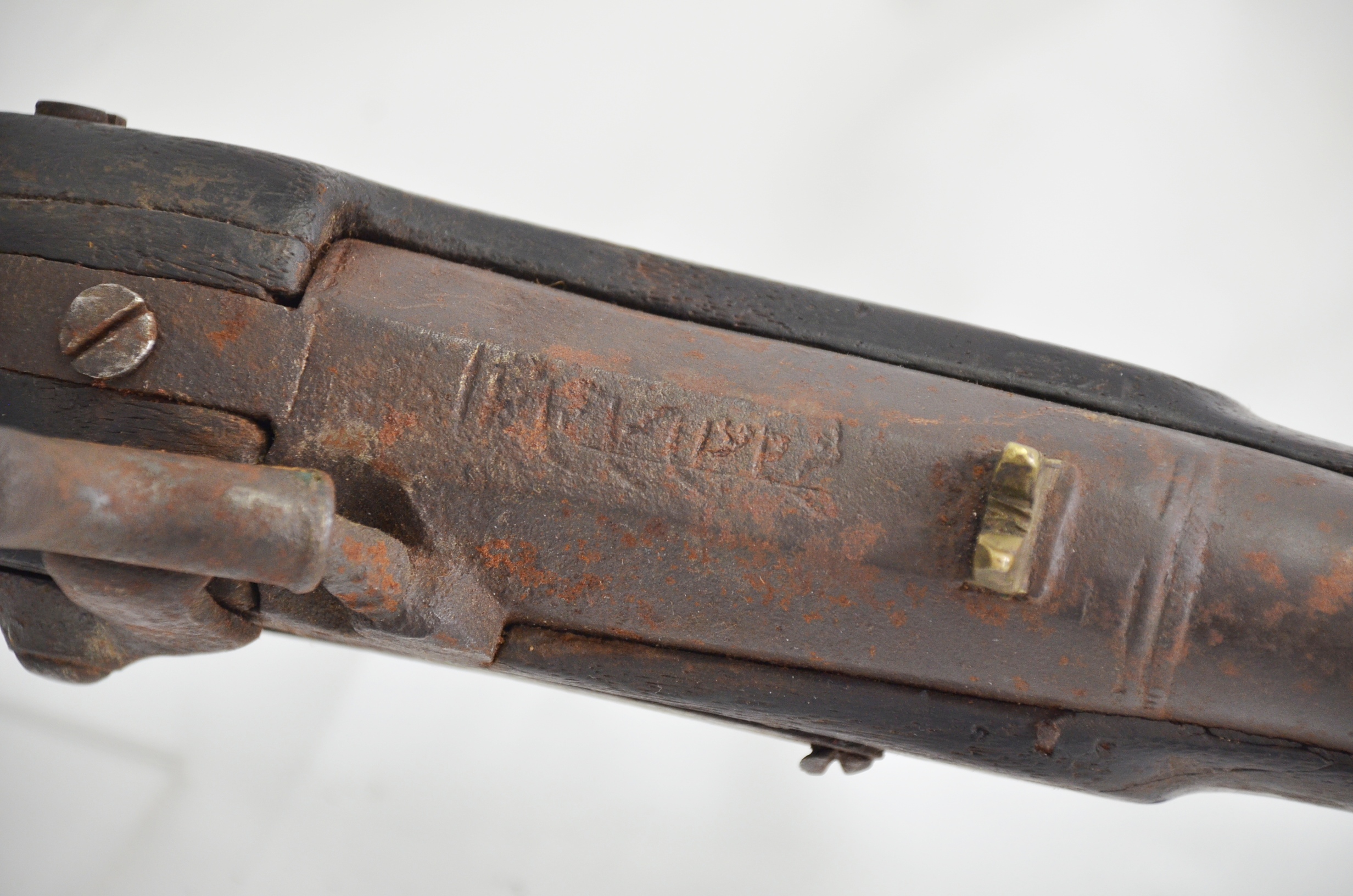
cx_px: 676
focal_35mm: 202
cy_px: 448
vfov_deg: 6.8
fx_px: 7595
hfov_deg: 10.2
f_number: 5.6
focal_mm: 135
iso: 800
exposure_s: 1/125
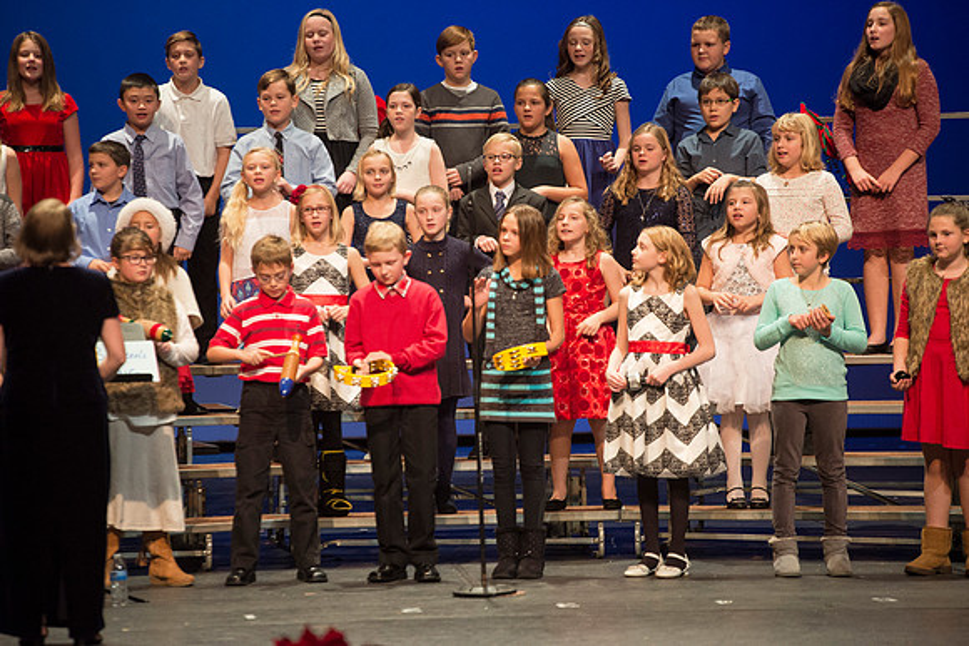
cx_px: 484
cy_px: 323
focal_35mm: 200
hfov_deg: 10.3
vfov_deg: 6.9
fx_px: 5384
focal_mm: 200
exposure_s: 1/250
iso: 2500
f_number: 2.8
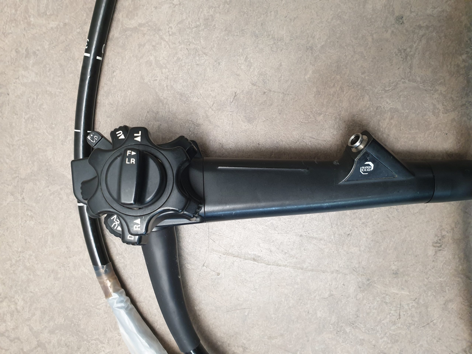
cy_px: 177
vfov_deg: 53.1
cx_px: 236
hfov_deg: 67.3
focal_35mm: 26
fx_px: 355
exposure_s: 1/50
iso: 160
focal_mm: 4.3
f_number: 2.4
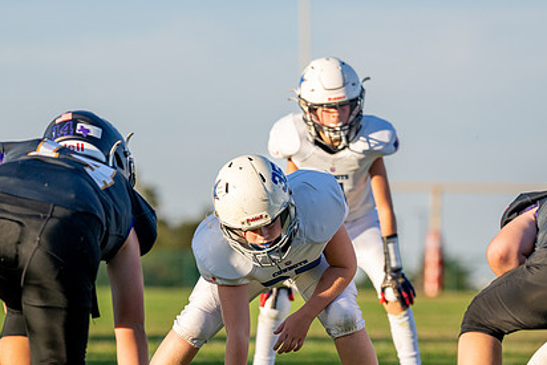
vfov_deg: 5.2
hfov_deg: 7.8
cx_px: 241
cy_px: 285
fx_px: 3997
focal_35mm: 263
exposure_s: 1/2500
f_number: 2.8
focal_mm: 141
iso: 200
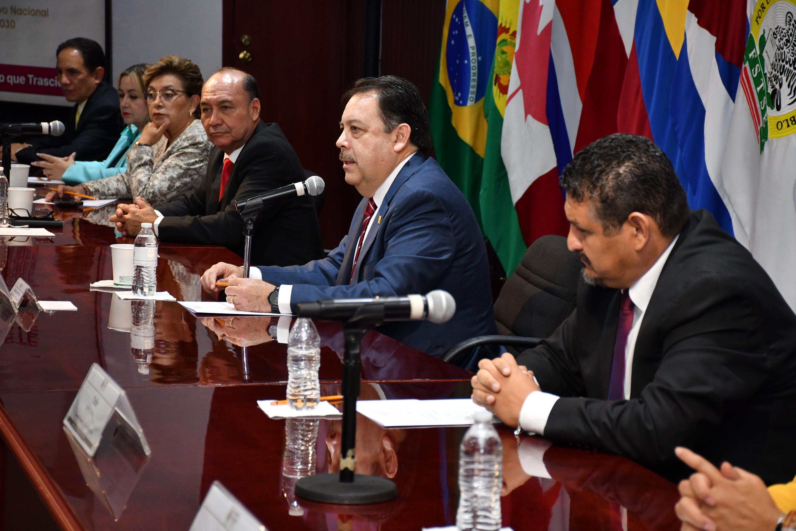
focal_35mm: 99
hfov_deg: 20.6
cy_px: 266
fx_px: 2189
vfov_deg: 13.8
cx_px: 398
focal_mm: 66
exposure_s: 1/125
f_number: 5.6
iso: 1250
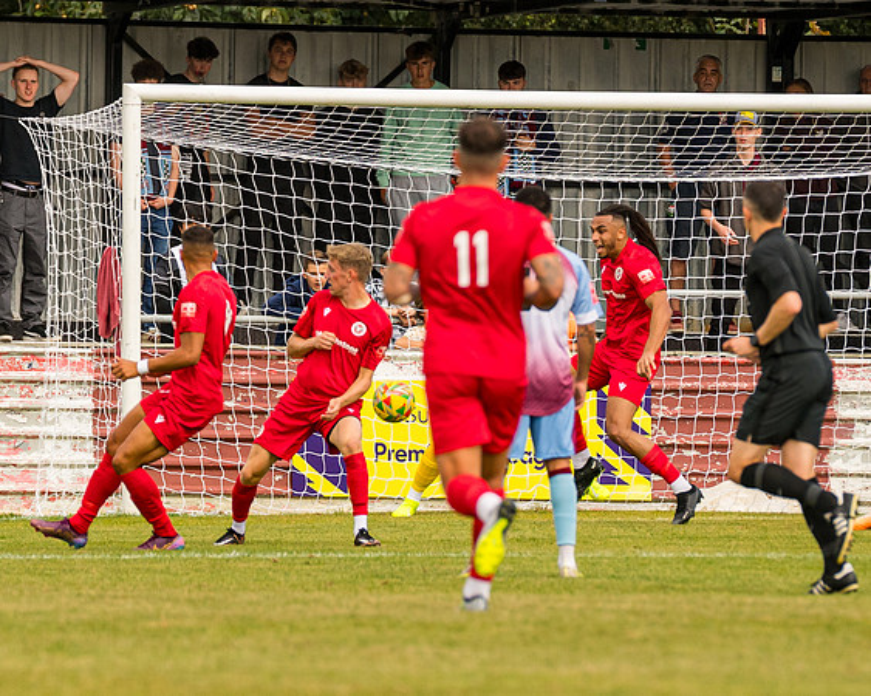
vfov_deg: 2.5
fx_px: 16097
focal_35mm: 625
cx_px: 197
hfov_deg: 3.1
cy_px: 372
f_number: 4
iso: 640
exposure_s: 1/3200
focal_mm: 250
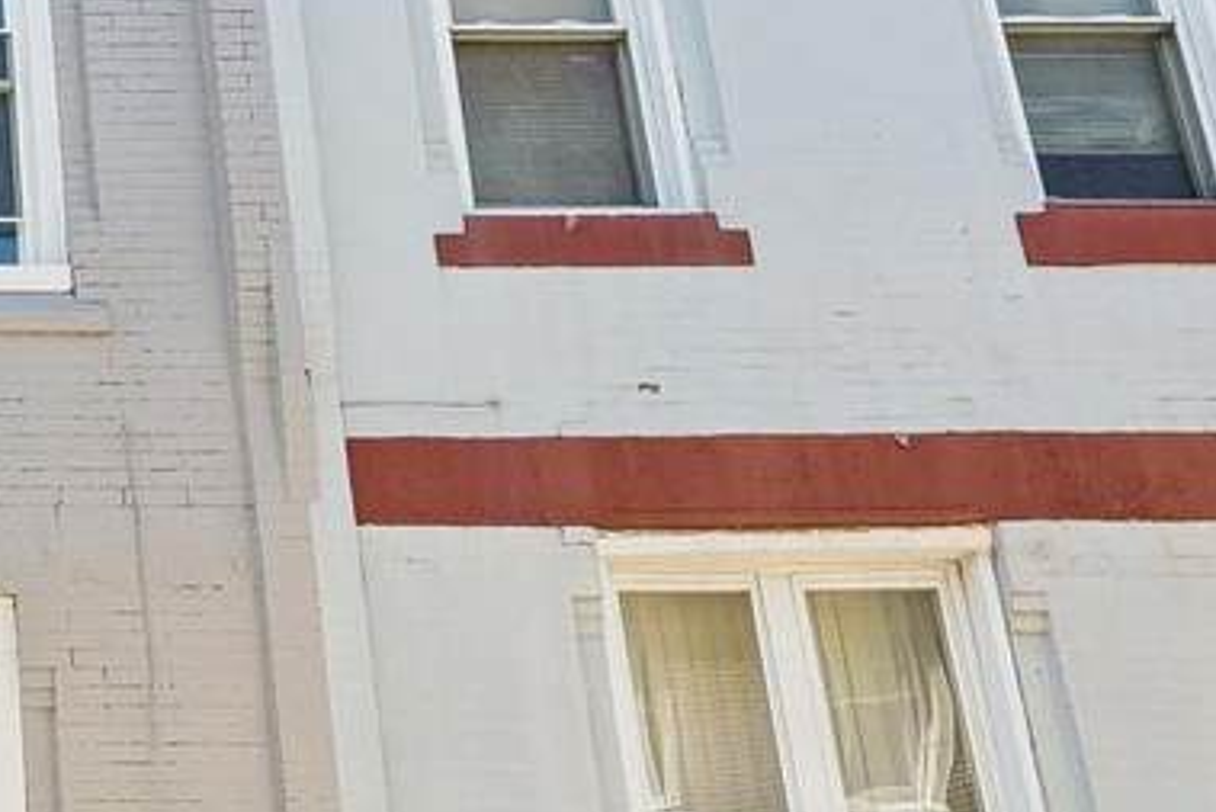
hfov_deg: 29.6
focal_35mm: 54
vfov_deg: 24.6
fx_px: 1825
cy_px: 666
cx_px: -363
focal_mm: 16
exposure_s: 1/125
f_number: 8
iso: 100
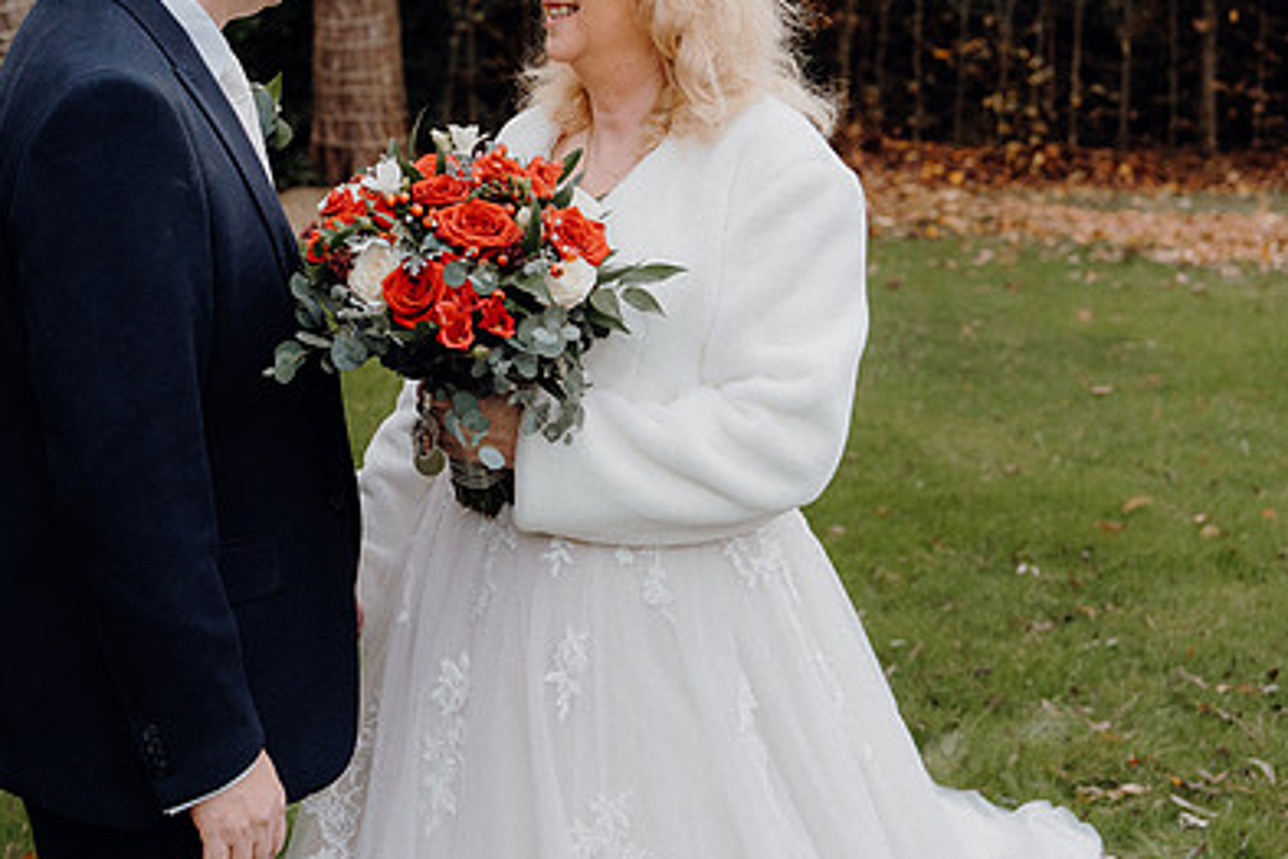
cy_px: 248
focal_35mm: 62
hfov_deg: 31.9
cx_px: 367
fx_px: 2218
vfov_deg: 21.8
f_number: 3.5
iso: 2000
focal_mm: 42
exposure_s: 1/250
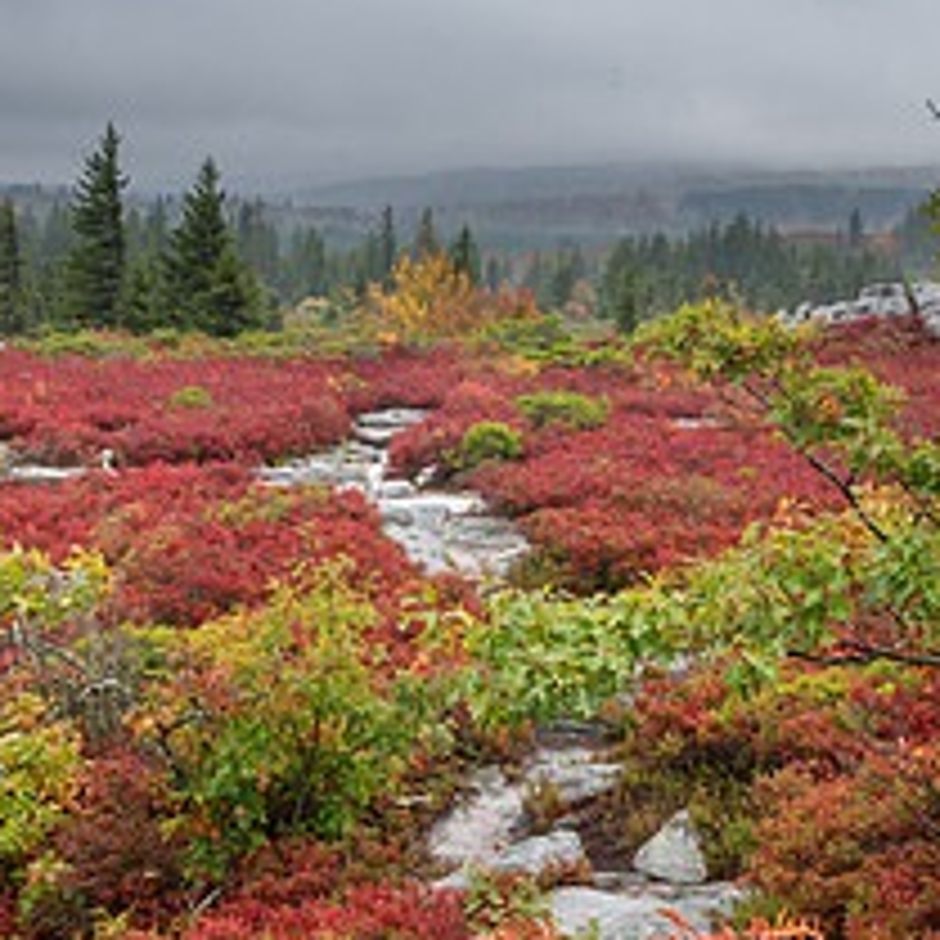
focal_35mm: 88
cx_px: 274
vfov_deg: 19.1
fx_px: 2704
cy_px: 967
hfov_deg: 19.6
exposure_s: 1/40
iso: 200
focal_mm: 48
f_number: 11
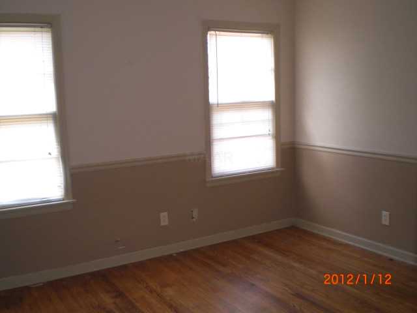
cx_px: 208
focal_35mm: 38
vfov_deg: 37.7
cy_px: 156
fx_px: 458
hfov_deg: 49.0
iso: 200
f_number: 3.1
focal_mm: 6.3
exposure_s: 1/30
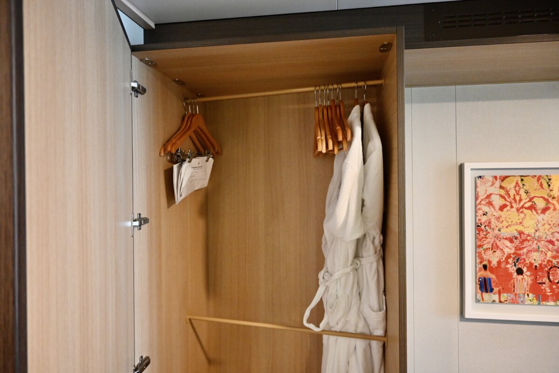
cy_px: 186
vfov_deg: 53.1
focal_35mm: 24
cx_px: 280
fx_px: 373
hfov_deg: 73.7
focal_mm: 16
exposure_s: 1/60
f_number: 3.5
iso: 3200
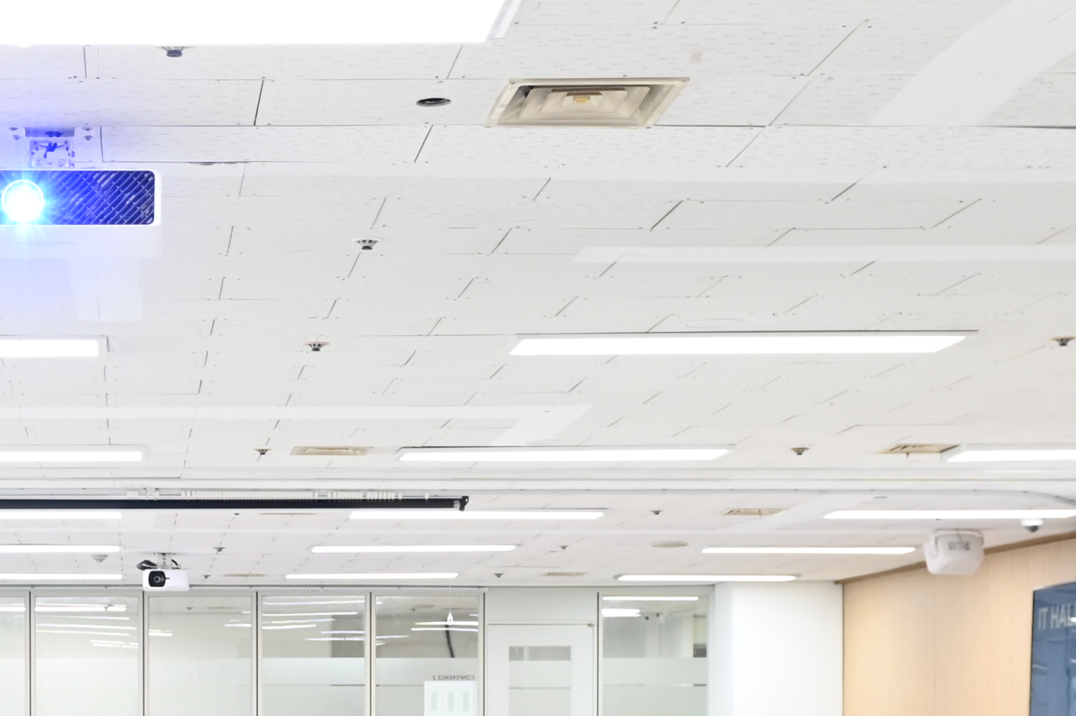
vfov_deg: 16.4
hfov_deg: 24.4
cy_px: 778
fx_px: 2419
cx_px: 119
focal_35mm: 81
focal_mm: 24
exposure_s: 1/200
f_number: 4
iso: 1250
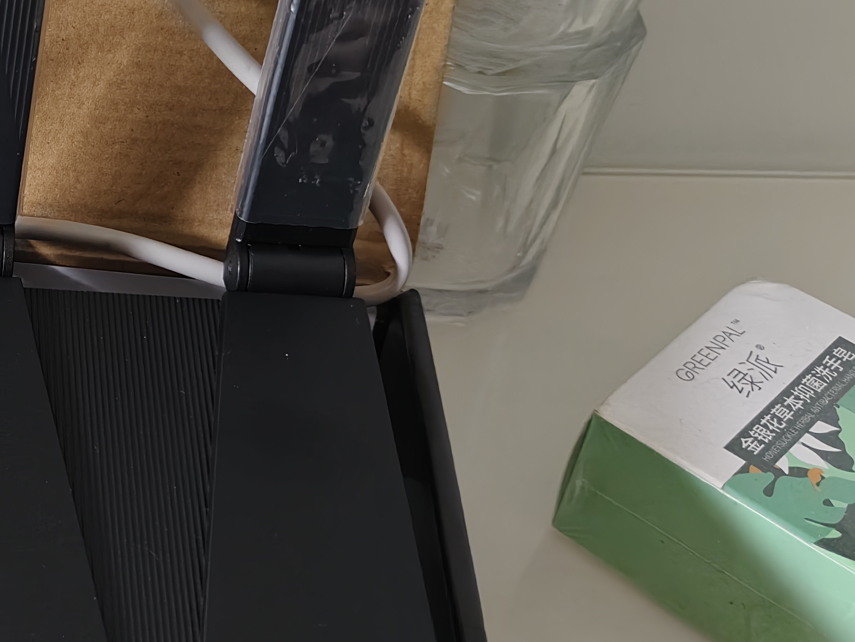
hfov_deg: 25.3
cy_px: 184
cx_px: -231
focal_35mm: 67
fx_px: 1655
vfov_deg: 21.8
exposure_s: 1/100
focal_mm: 5.56
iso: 342
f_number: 1.88
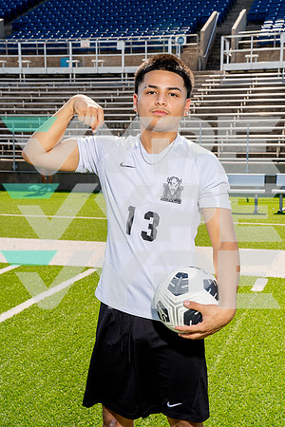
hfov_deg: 22.3
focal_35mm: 61
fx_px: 724
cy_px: 214
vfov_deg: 32.9
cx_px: 142
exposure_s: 1/250
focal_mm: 61
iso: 320
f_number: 11
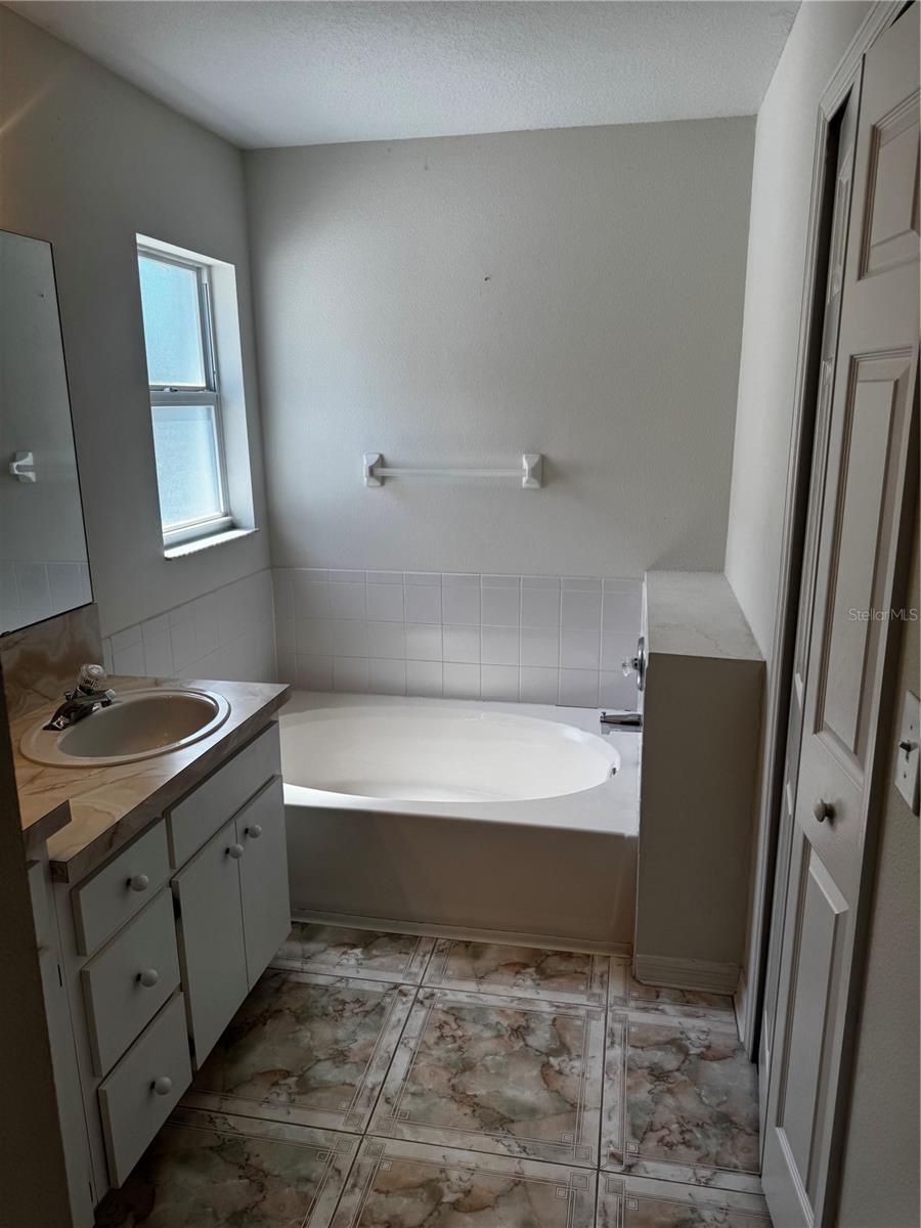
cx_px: 460
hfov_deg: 56.8
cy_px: 614
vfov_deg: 71.6
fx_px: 851
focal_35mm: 24
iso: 80
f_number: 1.78
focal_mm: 6.76
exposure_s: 1/402
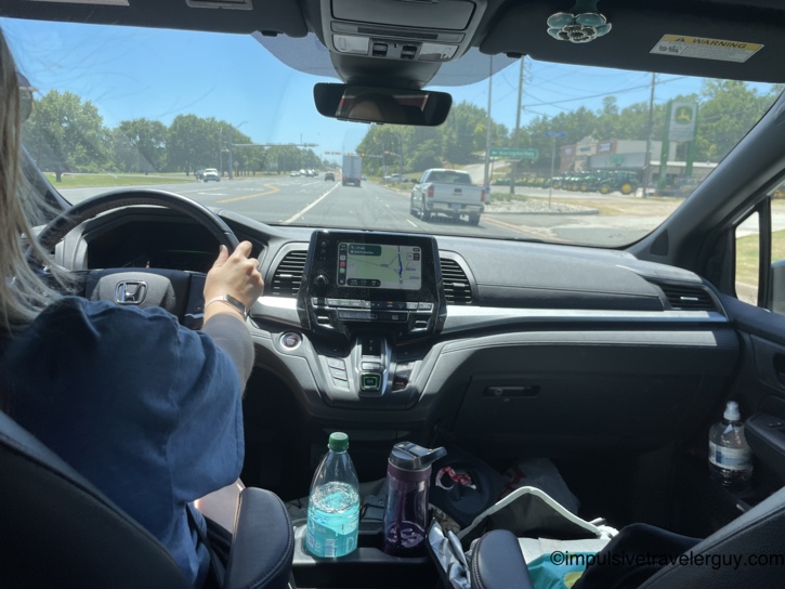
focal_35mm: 26
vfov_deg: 53.1
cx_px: 392
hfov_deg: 67.3
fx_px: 590
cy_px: 294
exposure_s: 1/734
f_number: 1.6
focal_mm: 4.2
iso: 32
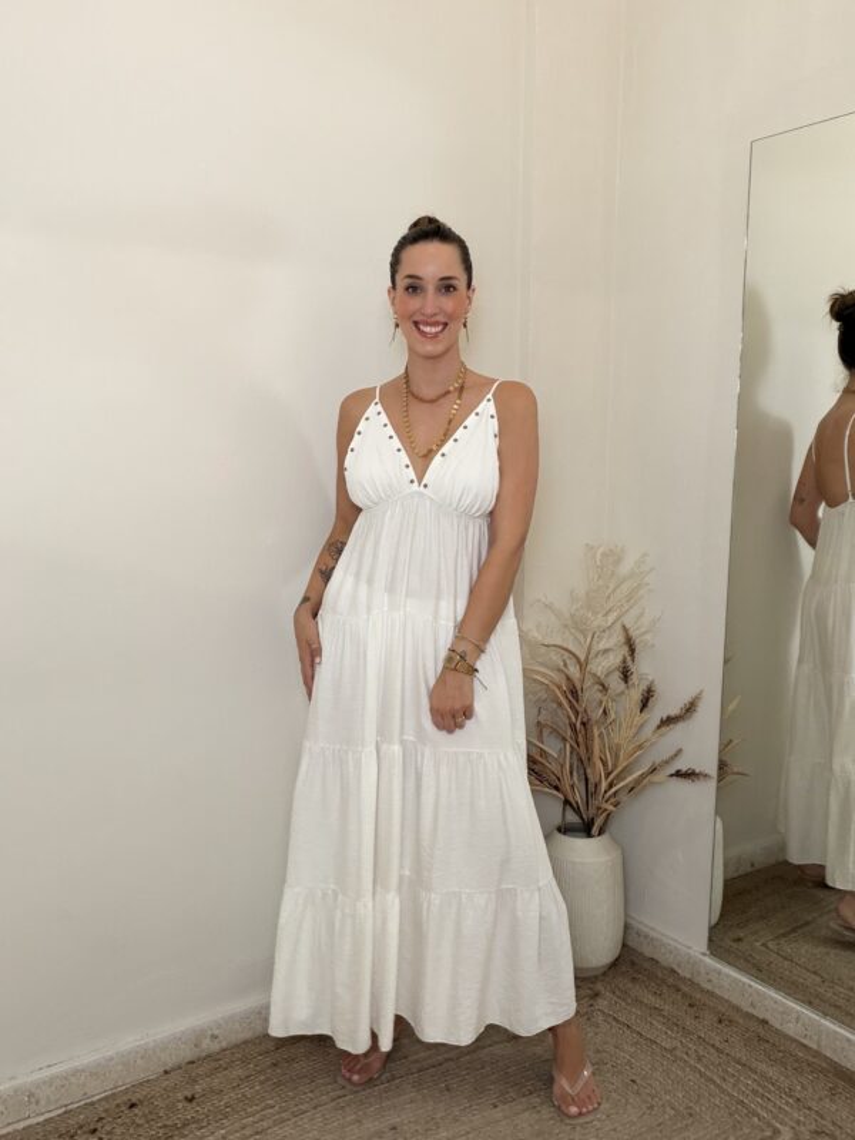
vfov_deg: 60.0
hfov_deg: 46.8
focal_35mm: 30
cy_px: 570
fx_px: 988
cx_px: 428
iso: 100
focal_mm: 2.71
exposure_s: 1/60
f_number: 1.9
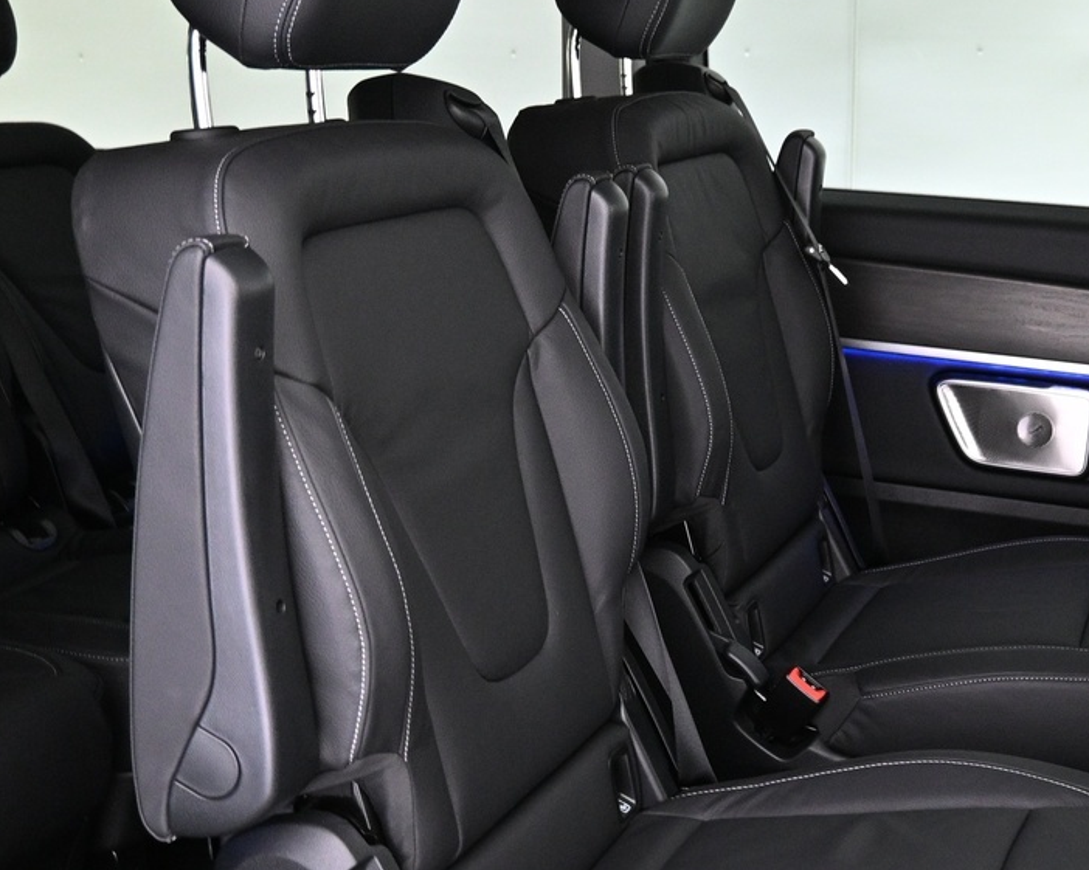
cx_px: 656
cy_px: 532
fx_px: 1675
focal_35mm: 52
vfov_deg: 29.0
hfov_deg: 35.9
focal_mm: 16
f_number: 3.5
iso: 1600
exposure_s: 1/10
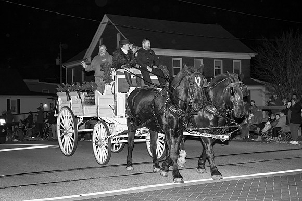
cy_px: 100
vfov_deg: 25.5
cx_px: 151
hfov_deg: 37.5
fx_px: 445
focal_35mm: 53
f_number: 7.1
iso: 800
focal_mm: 53
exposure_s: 1/250
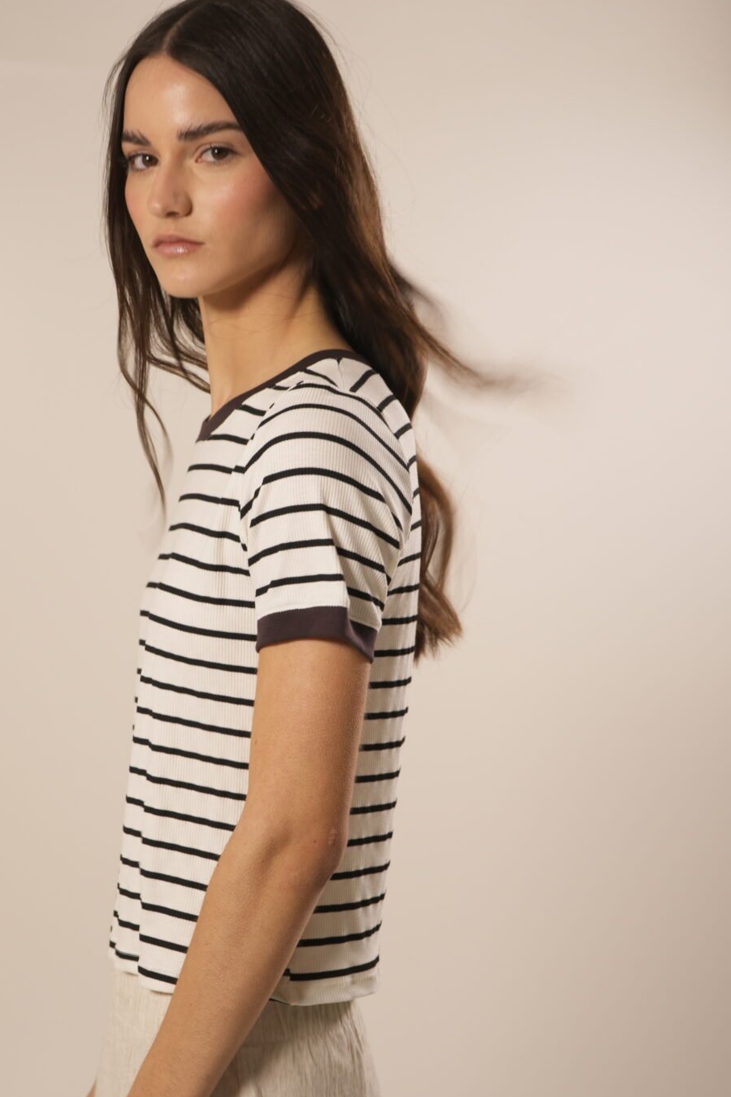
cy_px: 565
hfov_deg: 20.6
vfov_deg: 30.5
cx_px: 268
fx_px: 2011
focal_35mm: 66
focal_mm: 50
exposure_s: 1/30
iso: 400
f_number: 5
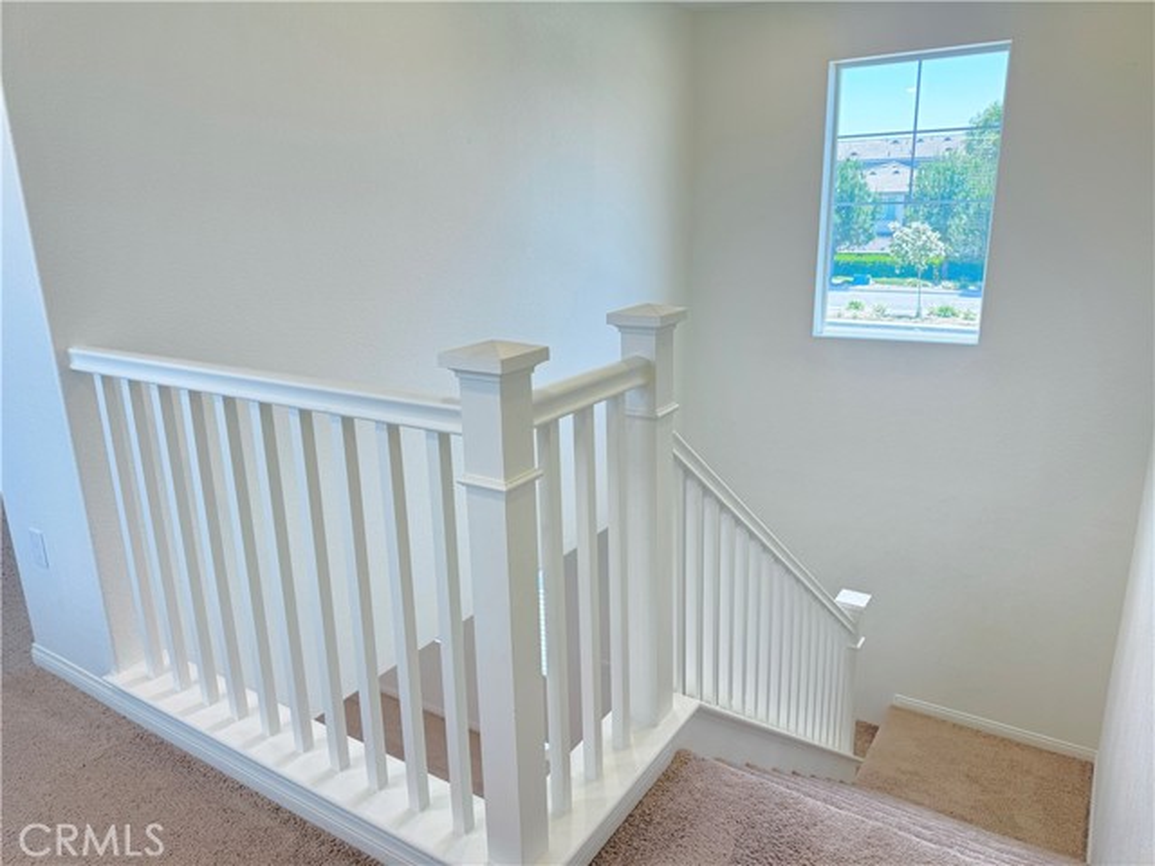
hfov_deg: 71.6
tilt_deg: -16.8
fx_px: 801
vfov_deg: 56.8
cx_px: 578
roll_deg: +1.0
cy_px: 433
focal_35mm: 24
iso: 100
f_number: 1.78
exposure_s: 1/166
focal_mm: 6.76
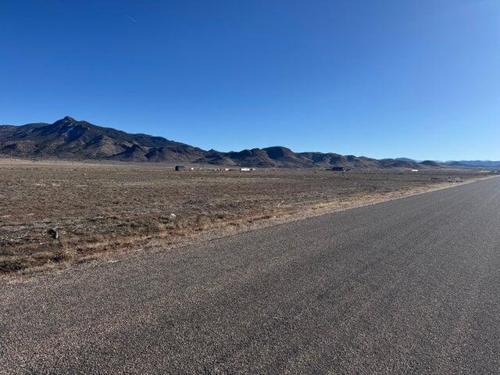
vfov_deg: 56.8
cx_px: 250
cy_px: 188
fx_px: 347
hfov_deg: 71.6
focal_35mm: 24
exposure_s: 1/5814
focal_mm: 6.76
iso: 80
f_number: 1.78
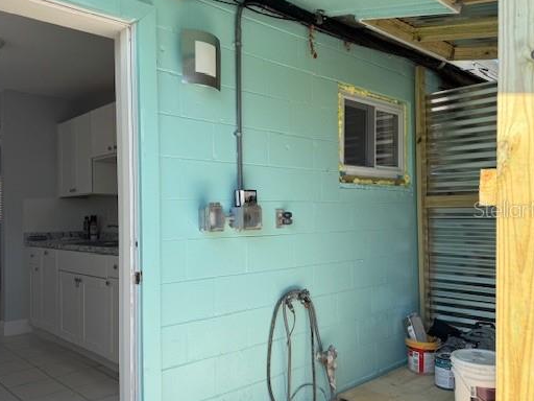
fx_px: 463
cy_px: 209
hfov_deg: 59.8
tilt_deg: -0.9
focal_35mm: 30
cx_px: 238
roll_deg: +1.1
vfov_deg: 46.8
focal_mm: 6.76
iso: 80
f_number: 1.78
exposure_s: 1/802
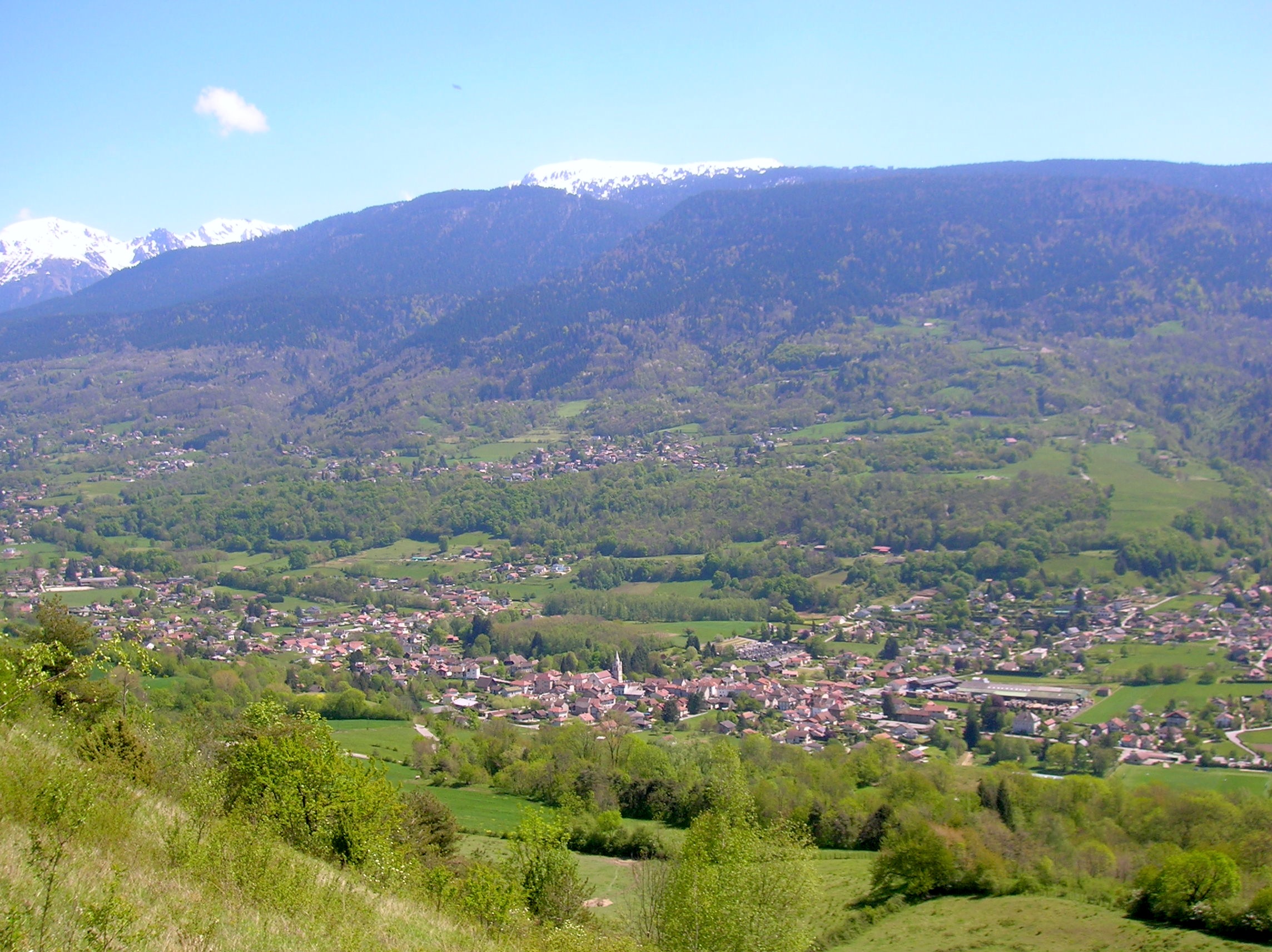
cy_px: 476
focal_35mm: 38
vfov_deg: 37.7
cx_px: 636
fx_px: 1395
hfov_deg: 49.0
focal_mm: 6.4
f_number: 5
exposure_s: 1/221
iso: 50
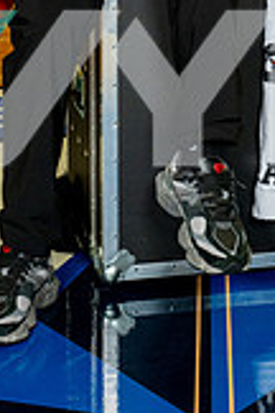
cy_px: -89
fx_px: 1524
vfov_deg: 14.9
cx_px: 244
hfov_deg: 10.3
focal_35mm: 133
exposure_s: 1/200
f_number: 7.1
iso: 800
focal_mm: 48
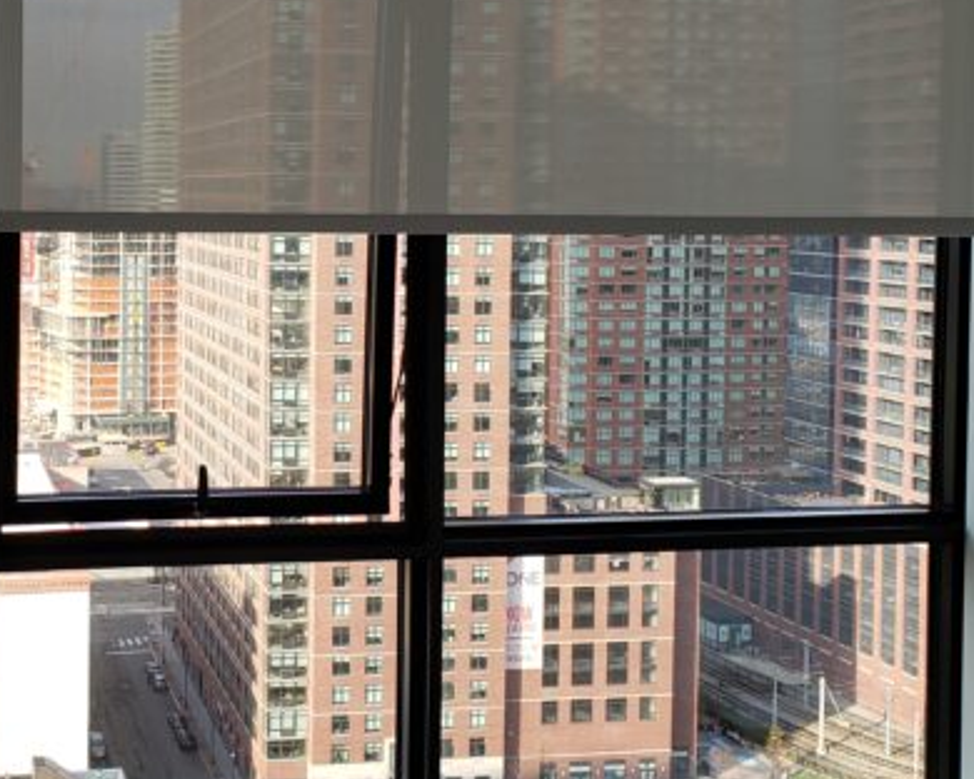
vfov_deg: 30.0
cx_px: 125
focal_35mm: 50
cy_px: 242
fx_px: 1441
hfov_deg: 35.5
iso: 50
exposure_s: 1/291
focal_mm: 4.3
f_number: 2.4
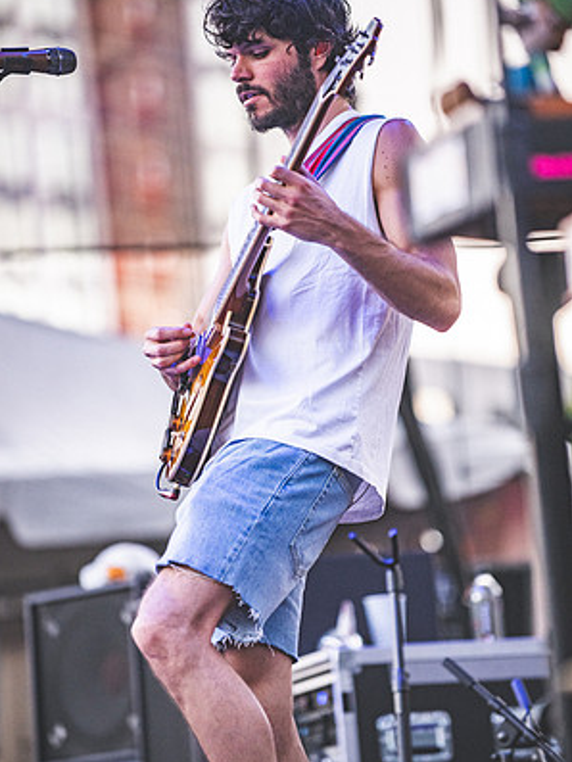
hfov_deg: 6.8
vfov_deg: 9.1
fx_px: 4800
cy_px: 372
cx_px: 286
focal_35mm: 218
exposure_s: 1/800
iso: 3200
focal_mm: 200
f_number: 2.8
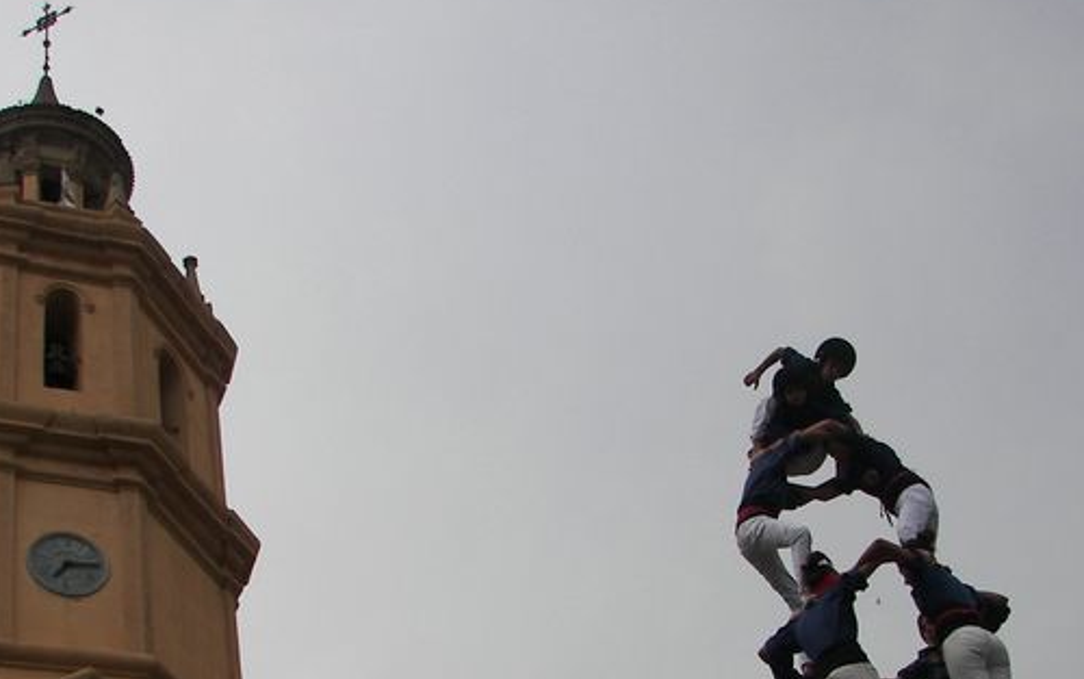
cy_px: 549
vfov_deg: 21.0
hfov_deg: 33.4
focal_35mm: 61
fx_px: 1803
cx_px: 477
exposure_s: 1/320
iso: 50
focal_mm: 6
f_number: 2.8
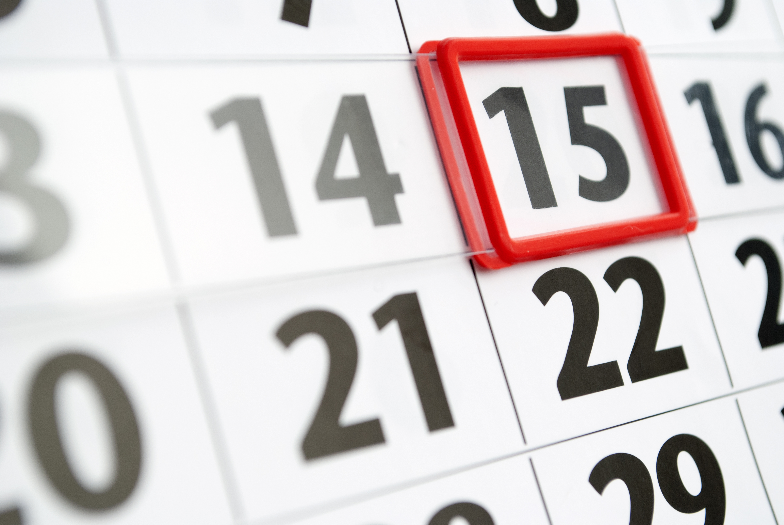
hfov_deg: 26.0
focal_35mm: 78
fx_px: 1701
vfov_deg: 17.5
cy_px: 262
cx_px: 392
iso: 100
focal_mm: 52
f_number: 8
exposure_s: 1/8
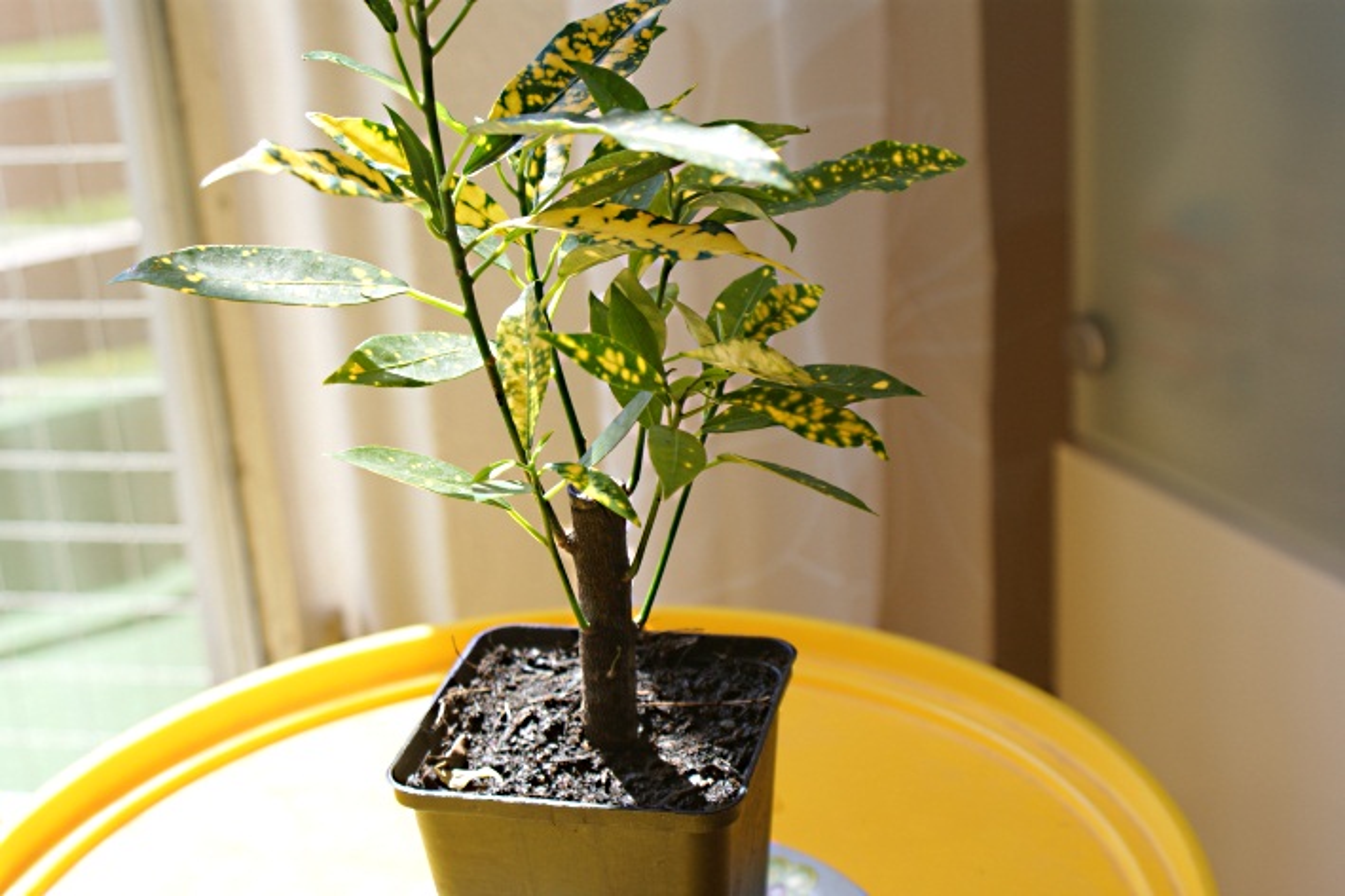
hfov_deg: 33.4
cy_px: 448
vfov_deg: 22.6
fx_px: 2241
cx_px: 672
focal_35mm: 60
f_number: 5.6
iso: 100
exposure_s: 1/60
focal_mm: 40
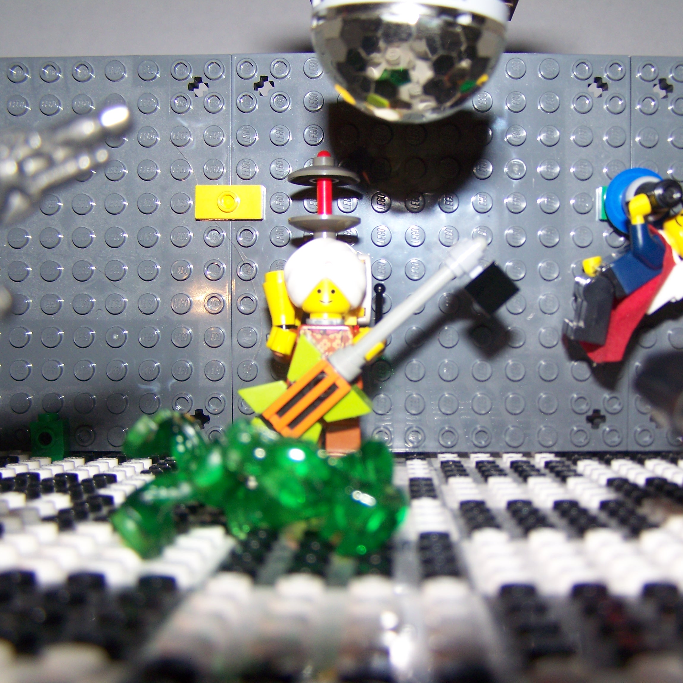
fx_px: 1005
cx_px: 419
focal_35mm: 45
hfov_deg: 37.4
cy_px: 342
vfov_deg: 37.6
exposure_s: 1/60
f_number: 2.8
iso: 80
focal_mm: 6.3
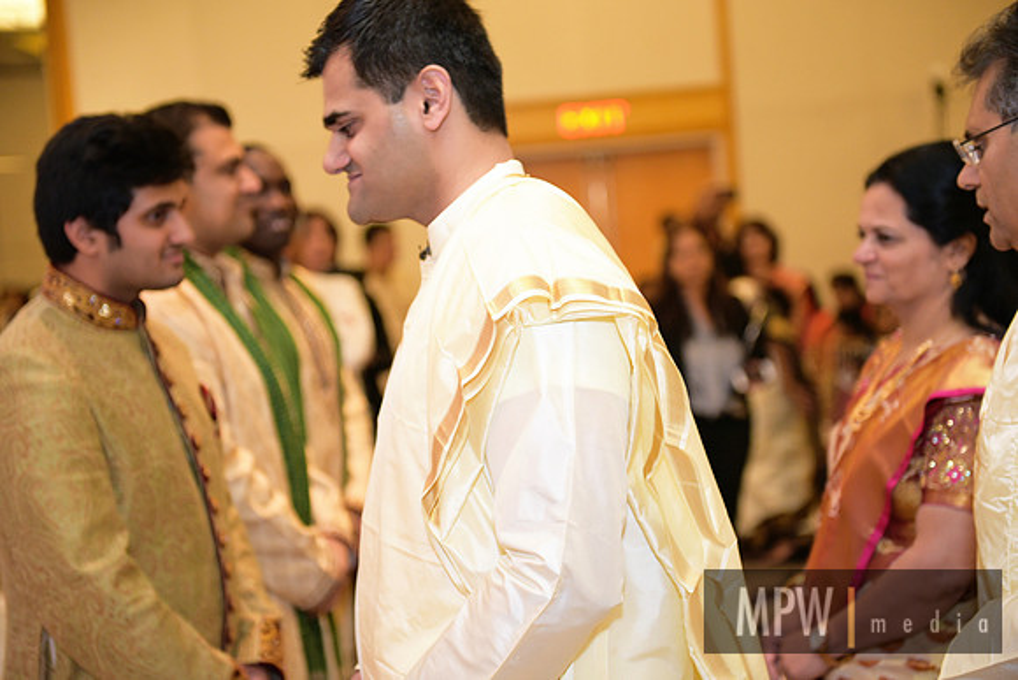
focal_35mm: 70
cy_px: 340
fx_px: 1980
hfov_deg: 28.8
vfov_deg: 19.5
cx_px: 509
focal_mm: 70
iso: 2000
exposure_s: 1/160
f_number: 2.8
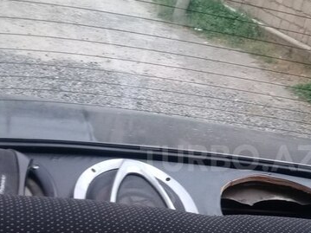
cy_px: 158
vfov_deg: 25.5
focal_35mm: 57
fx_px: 512
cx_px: 229
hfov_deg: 33.2
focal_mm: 3.3
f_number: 2.2
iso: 80
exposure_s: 1/33
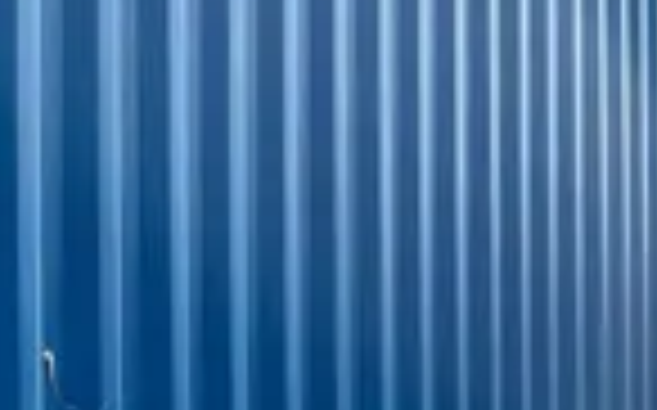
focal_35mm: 104
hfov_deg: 18.7
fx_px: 1861
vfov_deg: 12.5
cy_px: 282
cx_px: -176
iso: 50
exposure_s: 1/1171
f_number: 1.5
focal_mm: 5.7
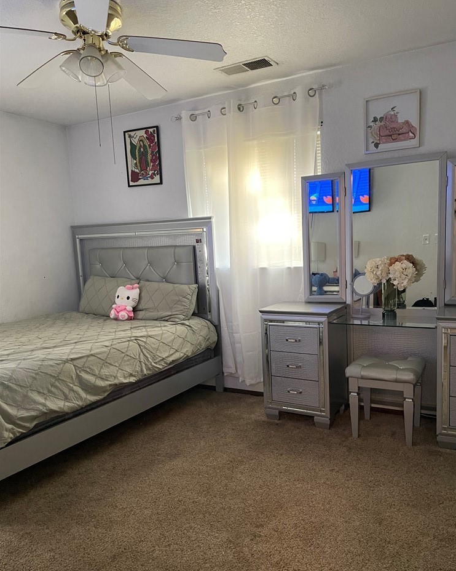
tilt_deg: -8.5
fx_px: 473
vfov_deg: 62.2
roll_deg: +2.6
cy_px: 305
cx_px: 235
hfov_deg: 51.5
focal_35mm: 28
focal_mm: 4.2
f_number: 1.6
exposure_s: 1/40
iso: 400
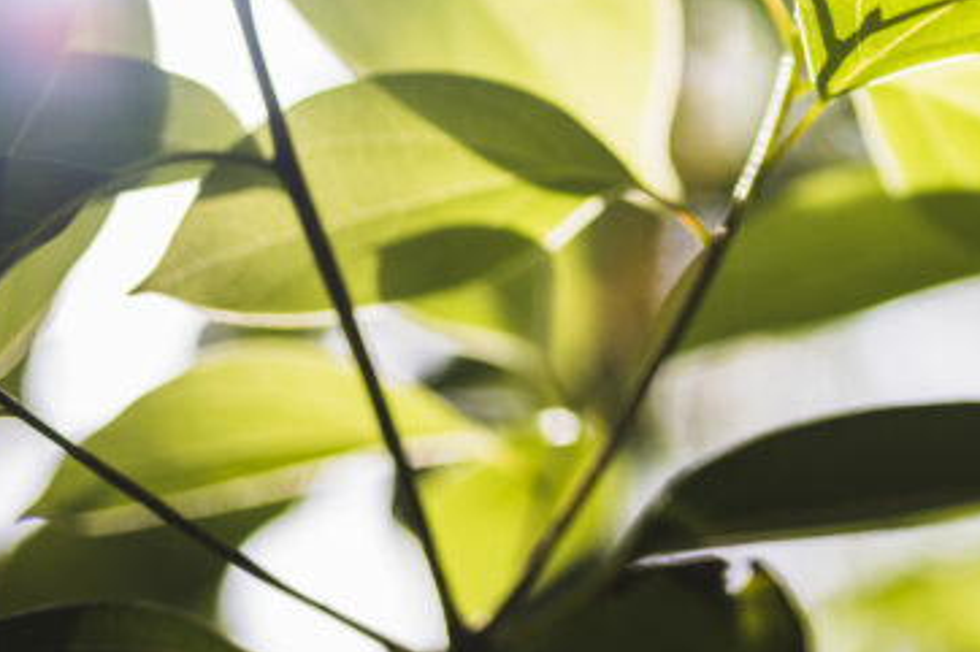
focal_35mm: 99
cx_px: 1094
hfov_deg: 19.7
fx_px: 2694
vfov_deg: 13.4
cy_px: -150
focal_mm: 35
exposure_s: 1/3200
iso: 250
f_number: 1.4
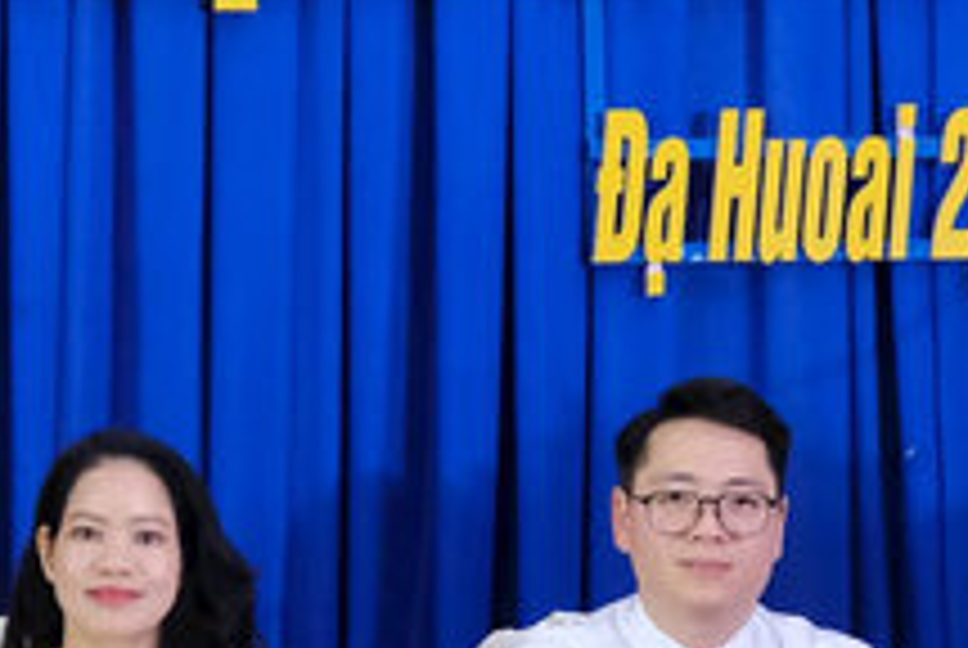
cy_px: 324
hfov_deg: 8.8
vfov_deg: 5.9
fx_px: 6301
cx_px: 90
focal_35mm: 234
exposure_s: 1/250
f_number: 5
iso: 5000
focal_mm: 37.6
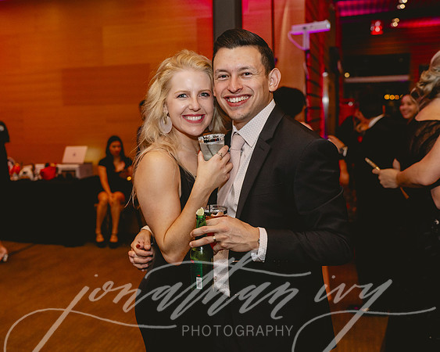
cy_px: 163
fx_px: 550
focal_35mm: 42
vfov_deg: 35.4
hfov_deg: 43.3
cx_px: 173
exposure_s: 1/125
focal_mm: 35
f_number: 2.8
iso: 1600
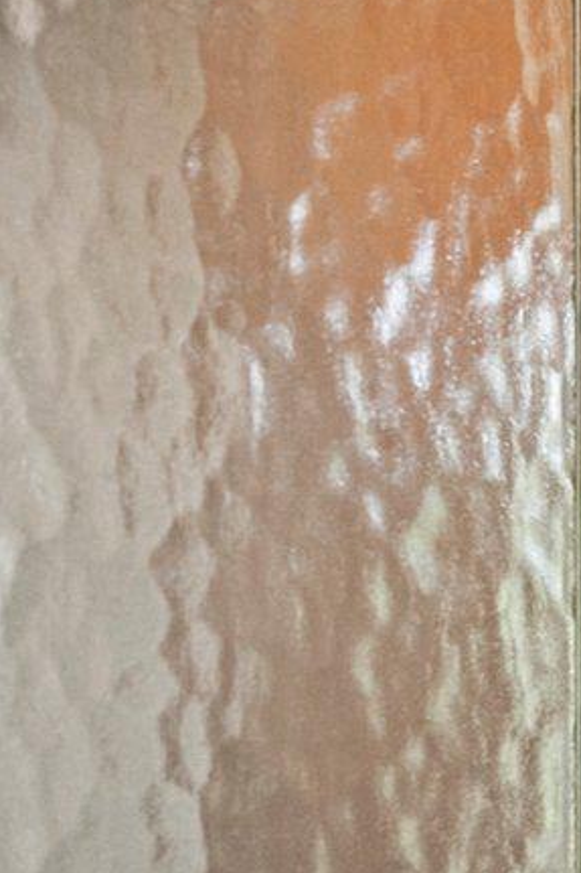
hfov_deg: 11.2
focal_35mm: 76
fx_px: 1841
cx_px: 1745
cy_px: 902
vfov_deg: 25.2
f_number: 8
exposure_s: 1/30
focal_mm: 16
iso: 800
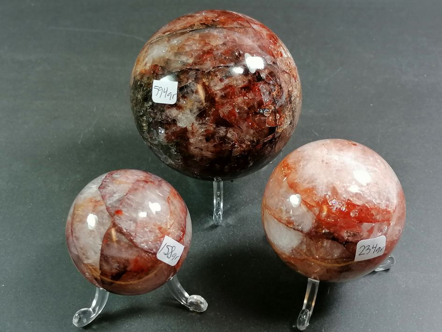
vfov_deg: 29.7
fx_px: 626
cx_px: 221
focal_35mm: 49
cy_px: 166
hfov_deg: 38.9
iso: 100
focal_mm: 4.75
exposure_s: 1/100
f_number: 1.8
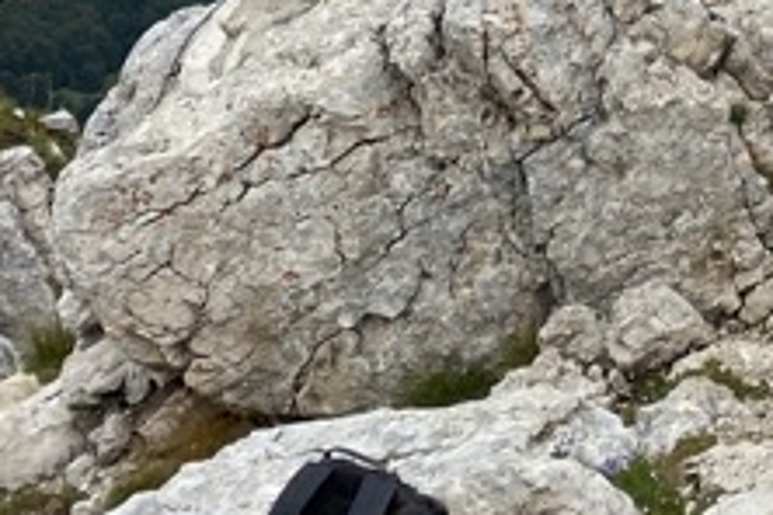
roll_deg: +1.1
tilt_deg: -2.6
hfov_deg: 14.8
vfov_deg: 9.7
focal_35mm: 125
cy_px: -706
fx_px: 2684
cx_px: 1281
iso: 32
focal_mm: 4.25
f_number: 1.8
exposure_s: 1/5236
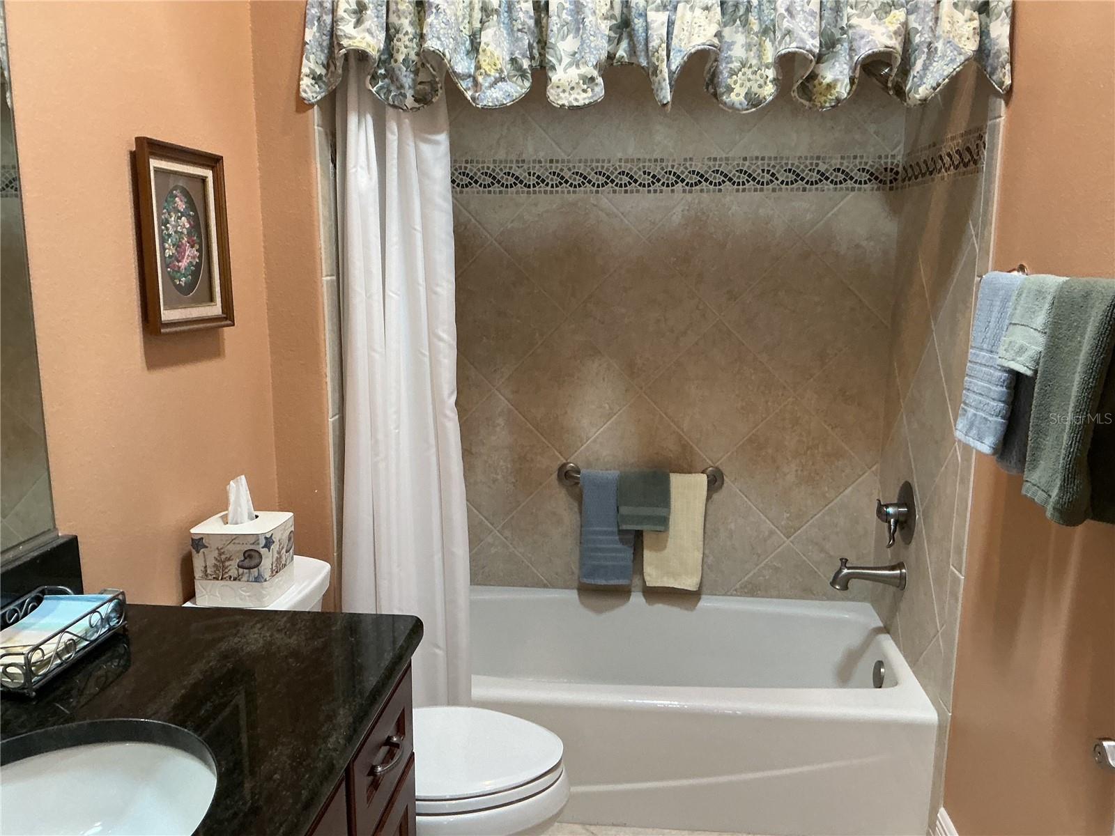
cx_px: 558
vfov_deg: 48.2
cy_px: 418
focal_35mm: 29
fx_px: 934
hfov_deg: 61.7
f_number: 1.8
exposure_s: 1/60
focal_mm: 3
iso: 160
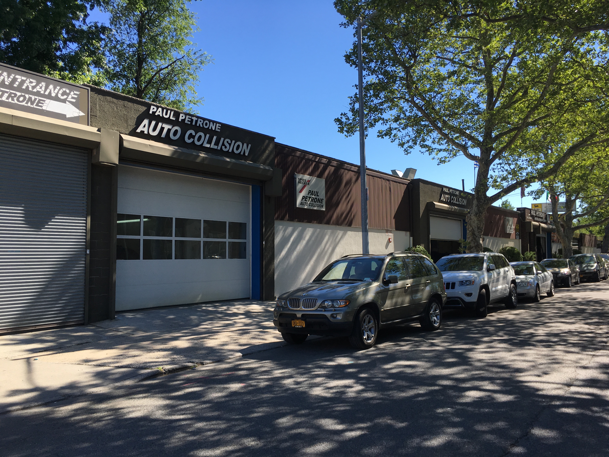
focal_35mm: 29
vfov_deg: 48.2
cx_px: 304
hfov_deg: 61.7
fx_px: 510
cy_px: 228
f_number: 2.2
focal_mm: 4.15
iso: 25
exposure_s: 1/810
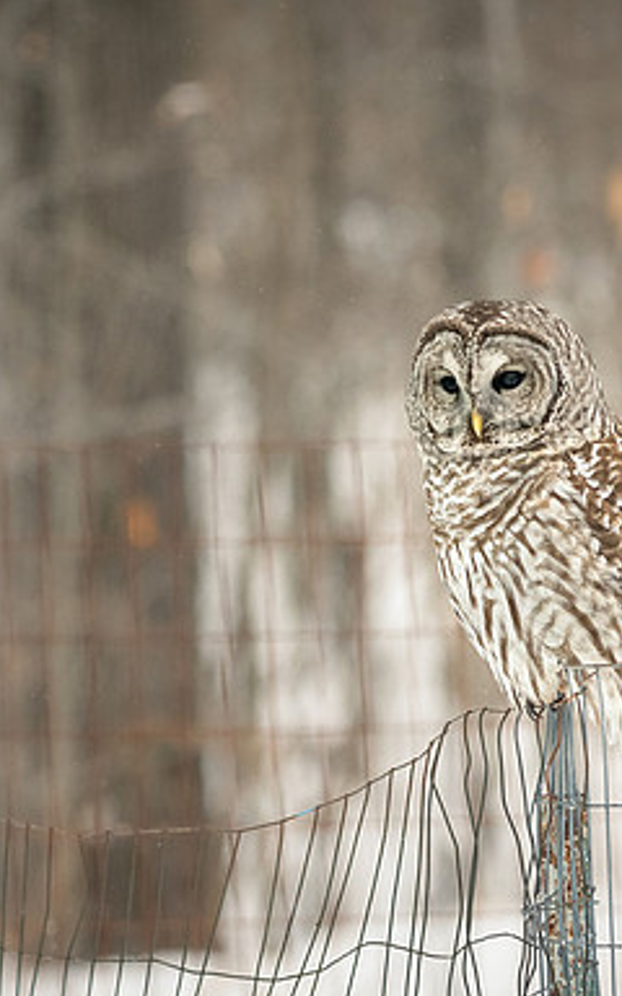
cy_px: 556
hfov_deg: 2.3
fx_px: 15650
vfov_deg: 3.6
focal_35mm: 577
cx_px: 140
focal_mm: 200
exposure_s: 1/1600
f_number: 5
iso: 800
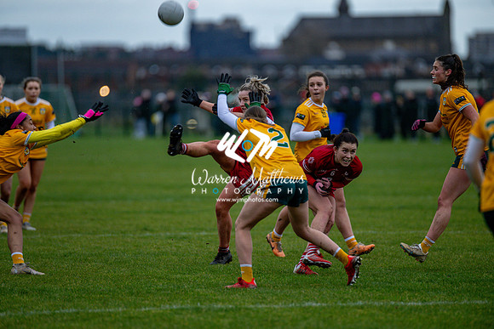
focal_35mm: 300
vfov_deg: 4.6
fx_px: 4117
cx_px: 247
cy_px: 164
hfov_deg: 6.9
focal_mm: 300
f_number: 2.8
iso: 2000
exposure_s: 1/640
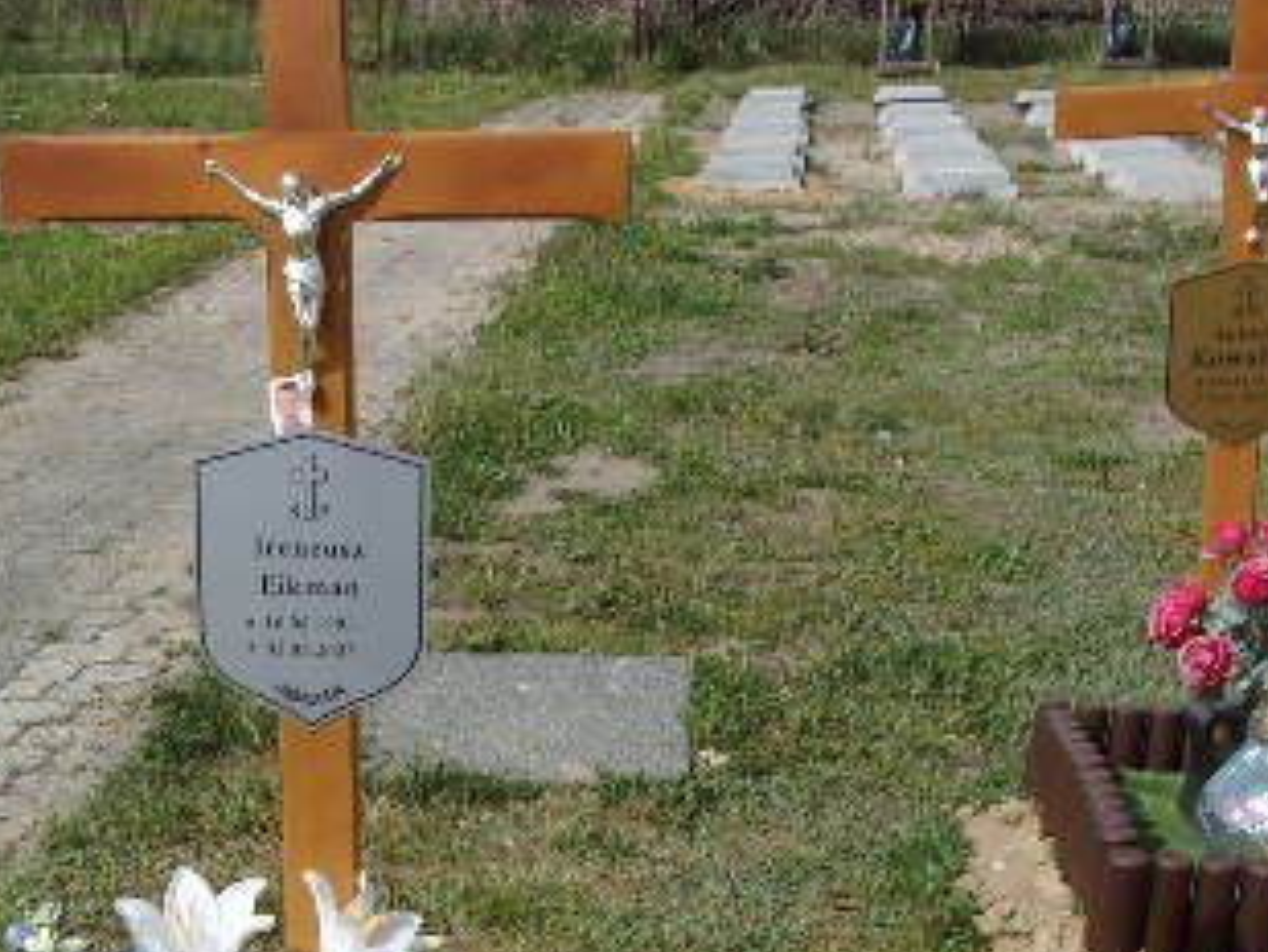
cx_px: 283
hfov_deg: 32.5
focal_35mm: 58
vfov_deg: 24.8
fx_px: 2125
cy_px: 784
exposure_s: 1/125
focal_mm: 5.1
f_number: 10.8
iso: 80
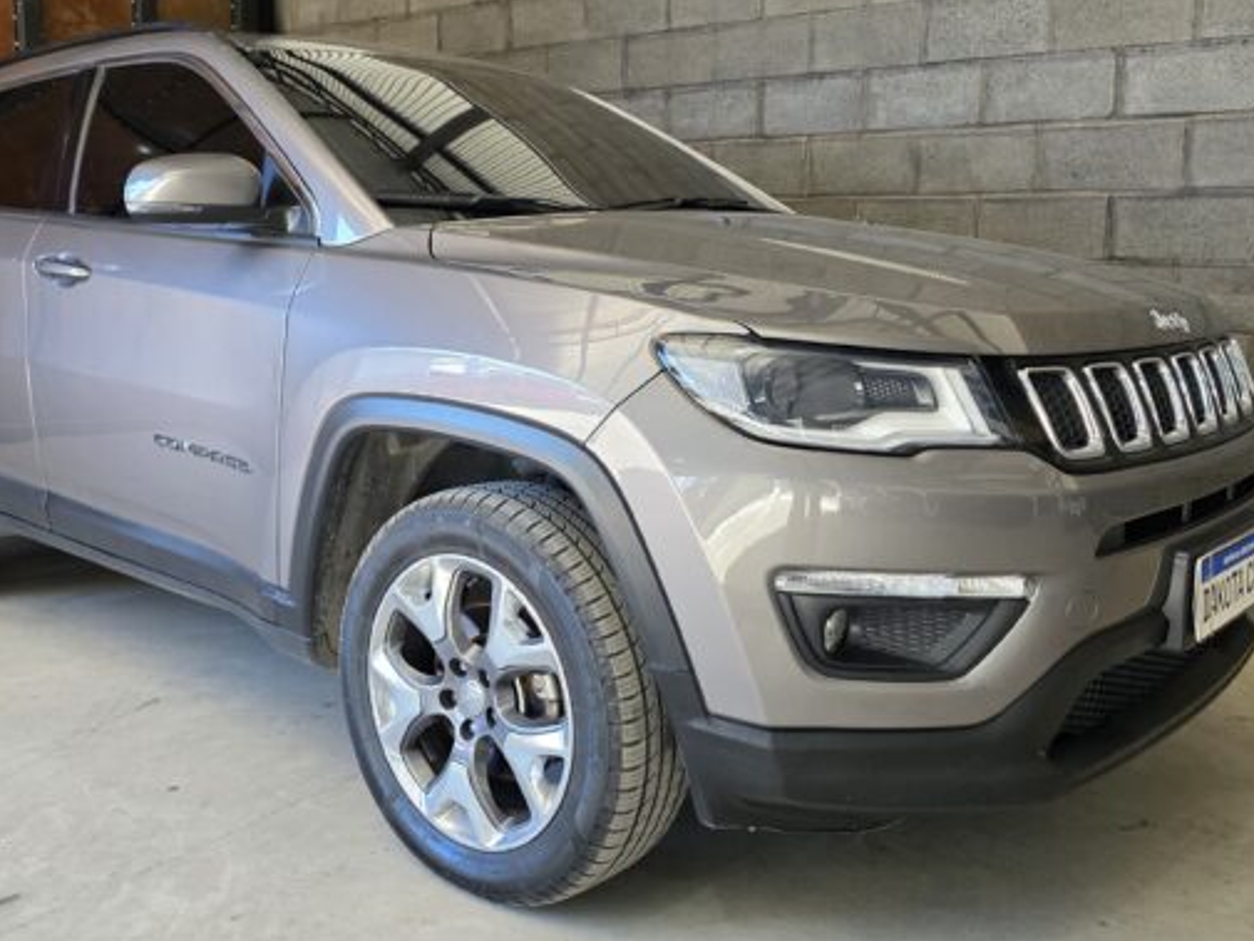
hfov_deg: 52.3
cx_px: 509
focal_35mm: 35
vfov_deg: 40.6
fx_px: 1268
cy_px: 397
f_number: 1.7
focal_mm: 6.3
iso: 160
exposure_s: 1/180
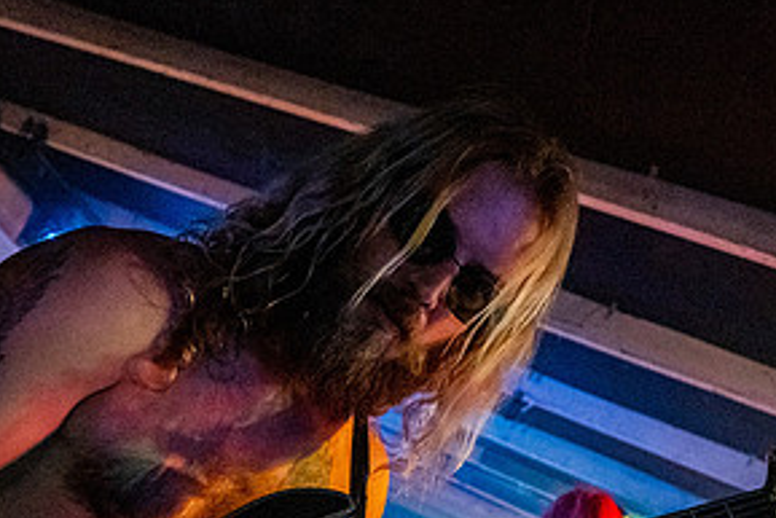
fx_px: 690
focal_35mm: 32
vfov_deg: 38.6
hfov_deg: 58.7
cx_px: 389
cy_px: 457
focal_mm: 14
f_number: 2.8
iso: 4000
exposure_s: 1/160
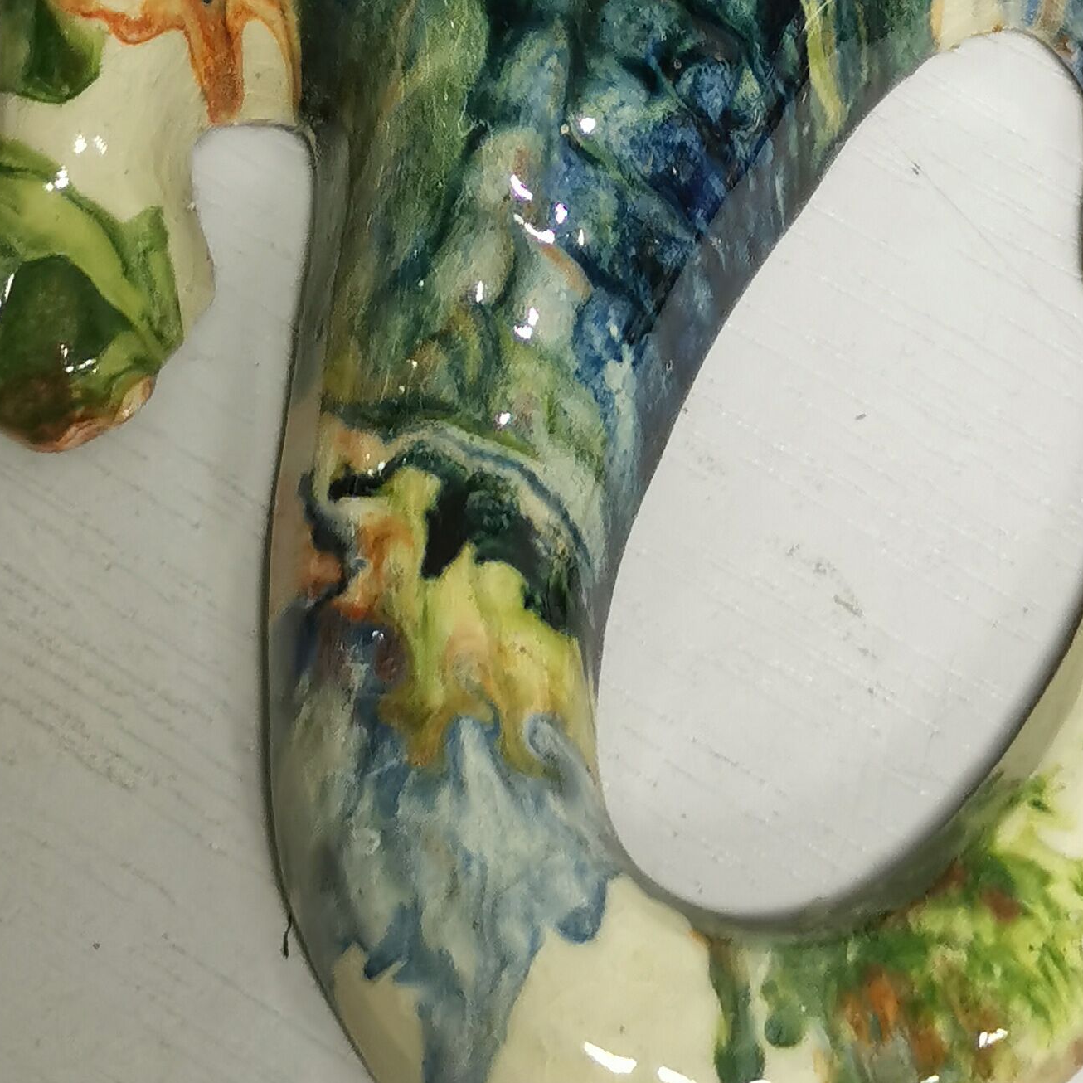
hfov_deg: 11.1
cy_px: -41
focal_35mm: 158
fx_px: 5593
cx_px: 566
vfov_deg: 10.9
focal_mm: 5.58
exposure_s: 1/50
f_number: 1.8
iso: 160
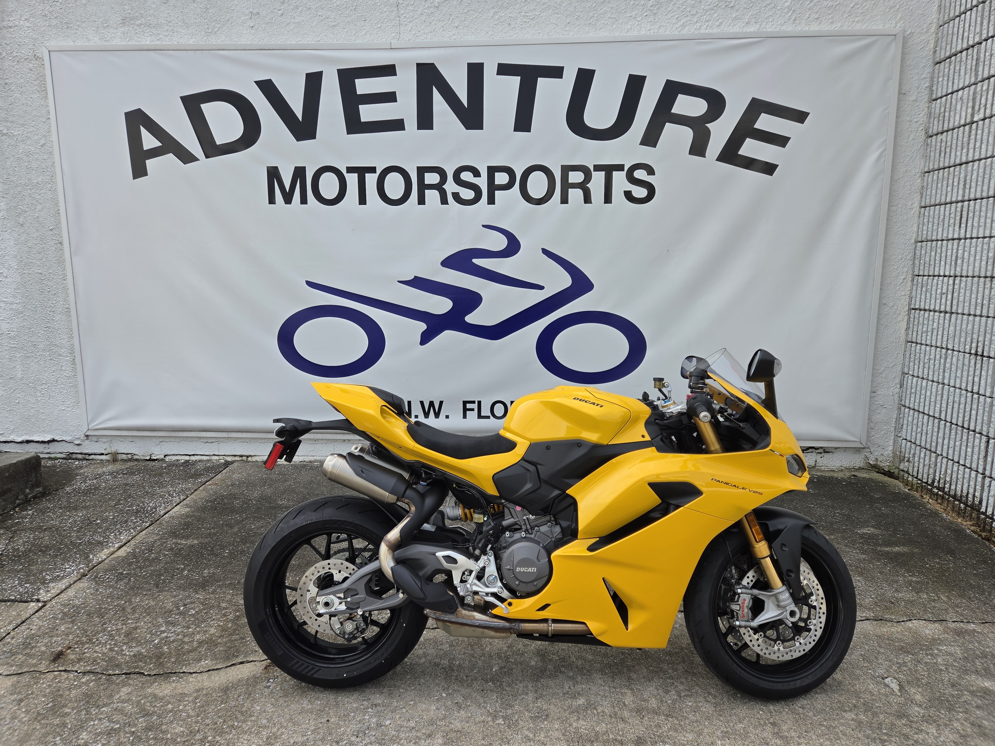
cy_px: 373
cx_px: 498
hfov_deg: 73.9
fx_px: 661
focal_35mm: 23
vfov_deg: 58.9
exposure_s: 1/2359
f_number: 1.8
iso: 80
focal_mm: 5.4
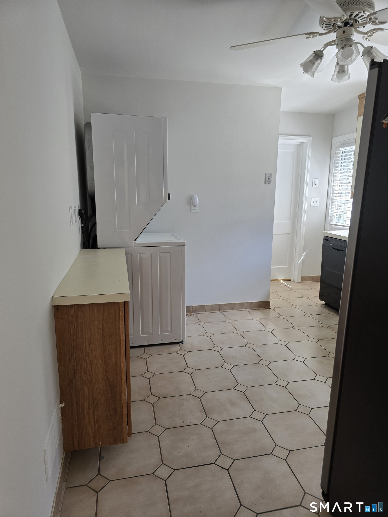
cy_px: 258
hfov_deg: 58.9
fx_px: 344
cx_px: 194
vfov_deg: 73.9
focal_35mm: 23
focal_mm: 6.3
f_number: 1.7
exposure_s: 1/120
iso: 80
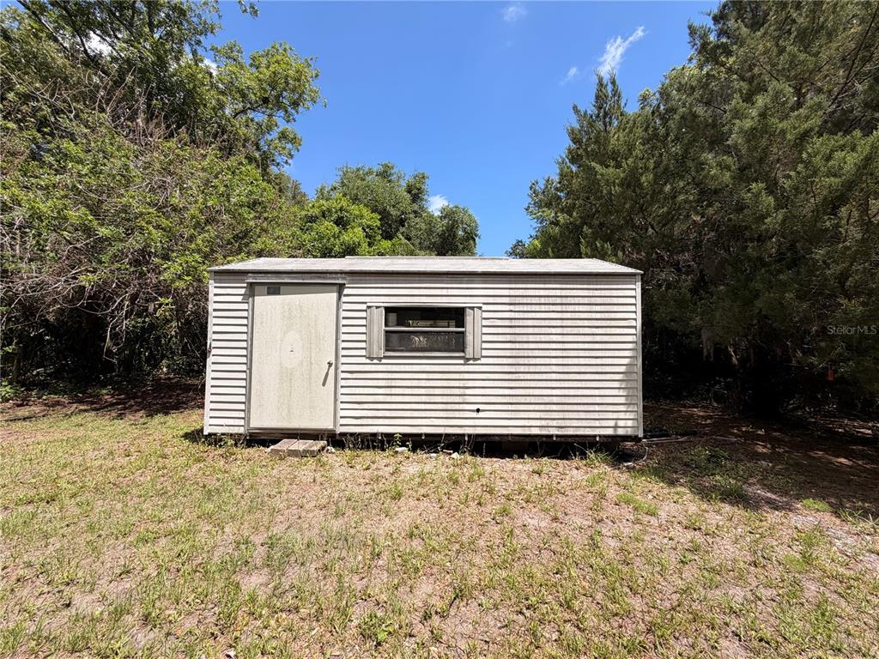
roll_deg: +0.4
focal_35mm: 14
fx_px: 356
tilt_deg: +1.2
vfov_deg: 85.7
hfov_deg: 102.1
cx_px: 440
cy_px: 330
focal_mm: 2.22
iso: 25
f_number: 2.2
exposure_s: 1/770
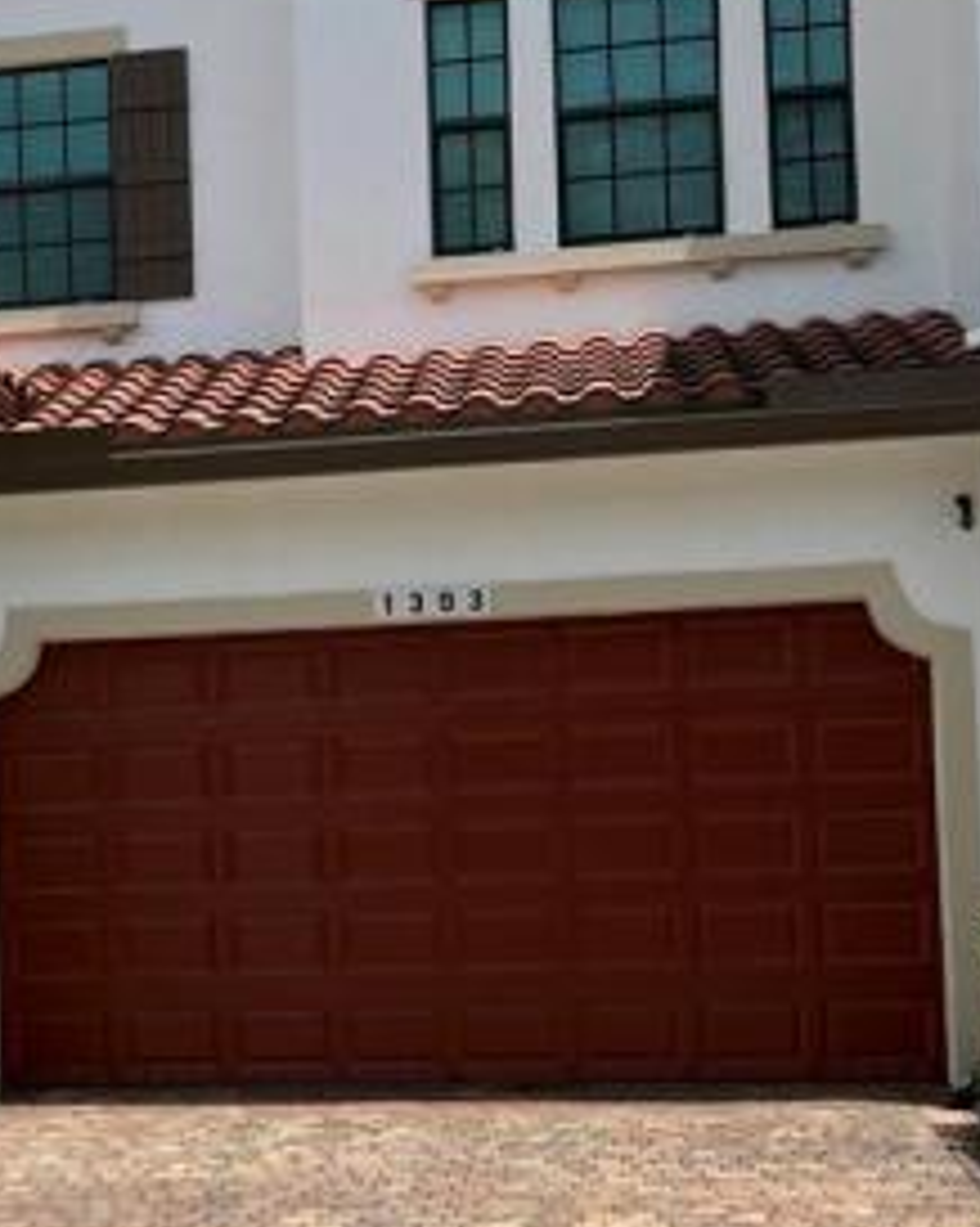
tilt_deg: +1.5
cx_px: 99
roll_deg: +2.9
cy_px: 760
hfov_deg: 22.2
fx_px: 2432
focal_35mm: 67
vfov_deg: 28.2
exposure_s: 1/5848
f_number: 1.6
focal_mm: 5.1
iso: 50
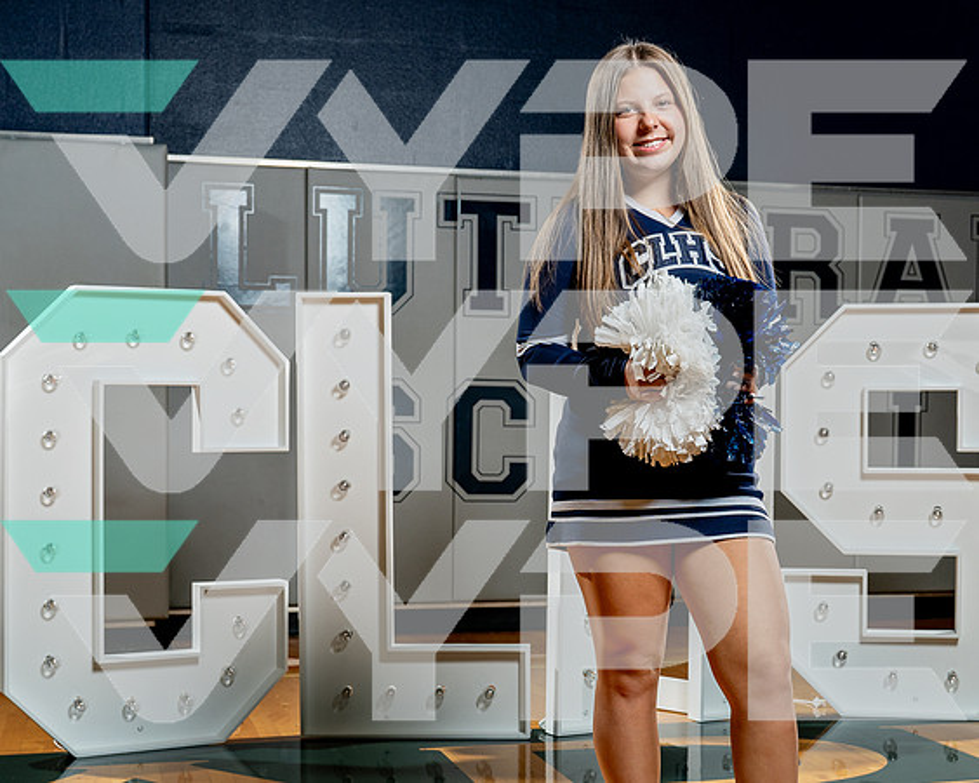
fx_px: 1618
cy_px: 447
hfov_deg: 33.6
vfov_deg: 27.2
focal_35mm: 56
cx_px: 527
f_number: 5.6
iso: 250
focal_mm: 36
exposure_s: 1/250
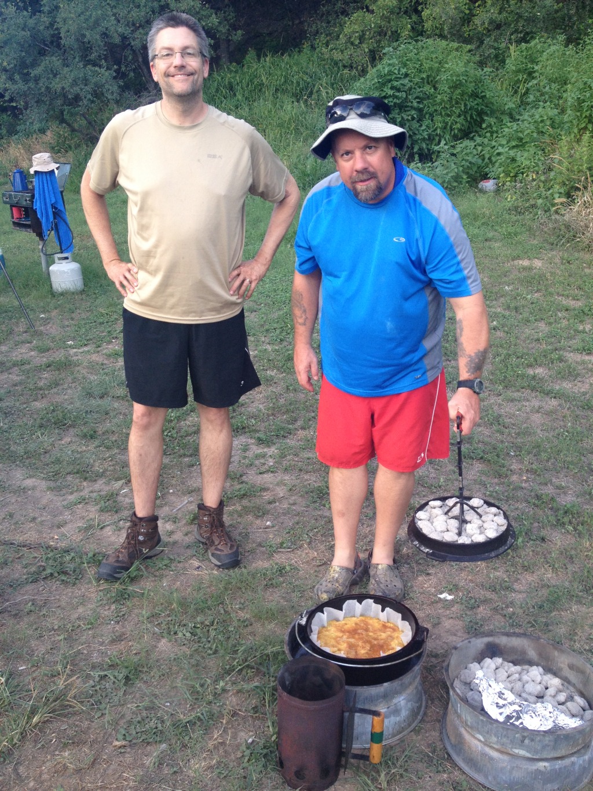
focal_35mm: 35
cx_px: 296
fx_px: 799
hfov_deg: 40.7
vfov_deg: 52.6
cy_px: 396
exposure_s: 1/120
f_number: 2.4
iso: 64
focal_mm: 4.28
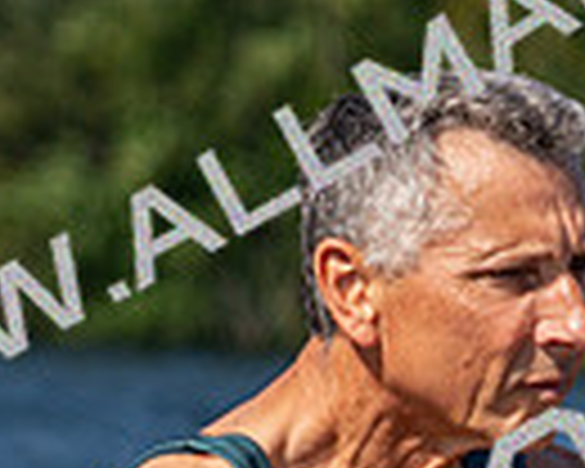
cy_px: 574
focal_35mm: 839
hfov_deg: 2.3
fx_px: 14526
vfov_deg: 1.8
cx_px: -626
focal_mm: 200
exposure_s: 1/1600
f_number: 5.6
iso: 160
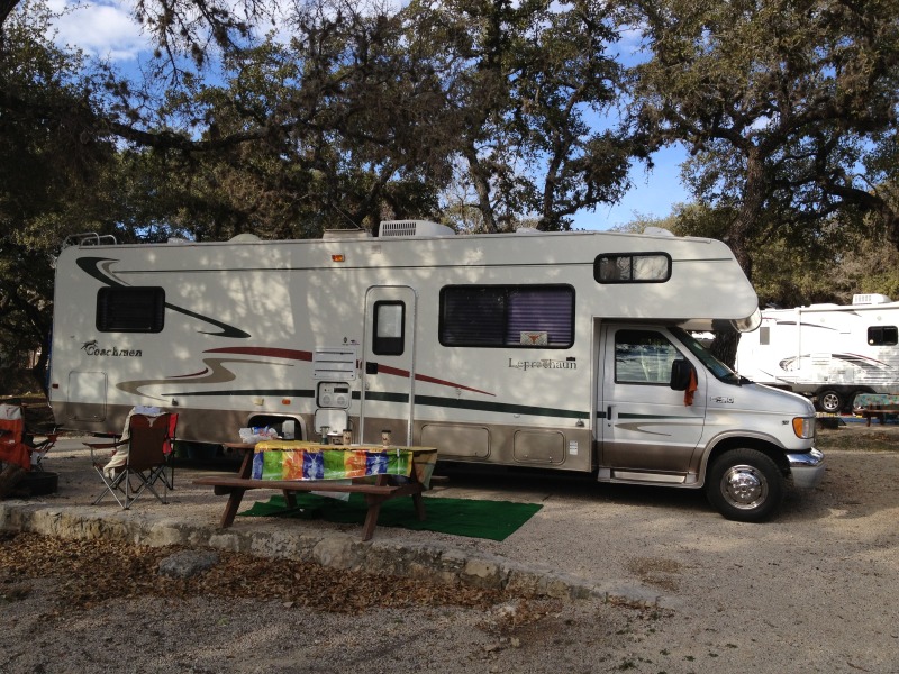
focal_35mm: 35
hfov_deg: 52.6
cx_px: 450
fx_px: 909
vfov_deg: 40.7
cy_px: 337
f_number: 2.4
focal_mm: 4.28
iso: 50
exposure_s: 1/1175
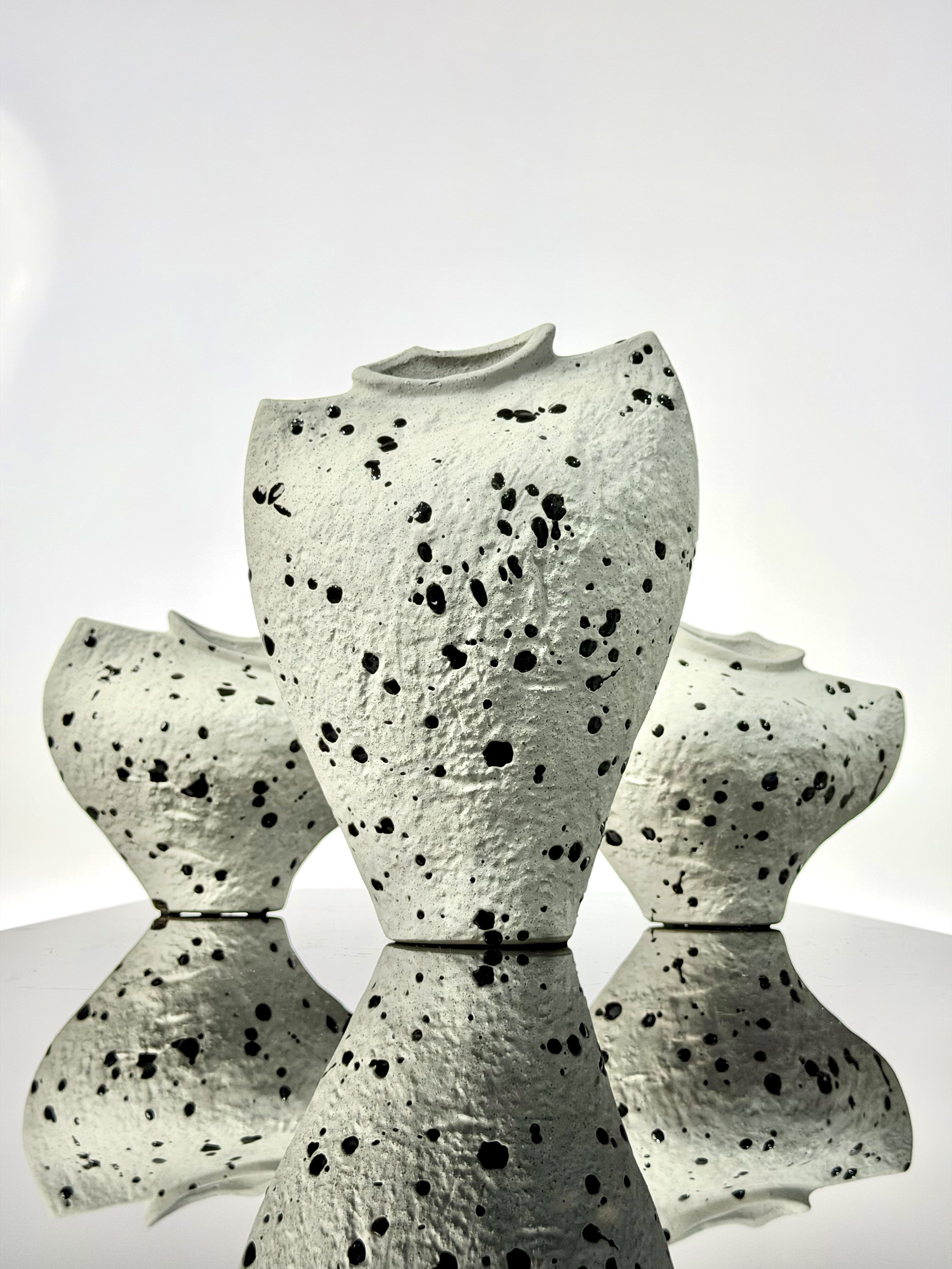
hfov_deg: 30.3
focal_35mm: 48
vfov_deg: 39.7
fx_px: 1760
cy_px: 634
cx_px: 476
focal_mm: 6.76
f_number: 1.78
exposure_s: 1/100
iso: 50
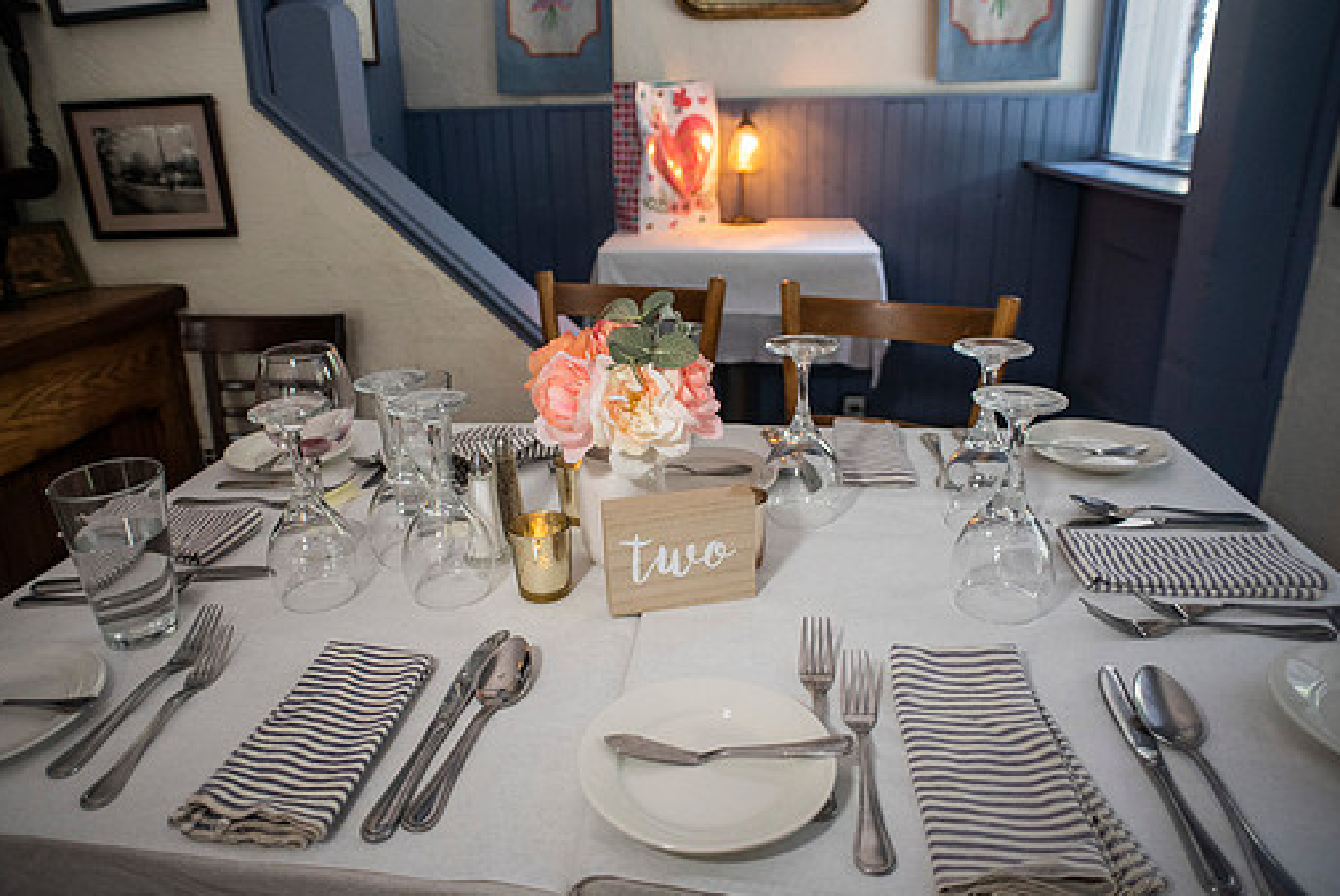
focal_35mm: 23
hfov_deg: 76.0
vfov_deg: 55.0
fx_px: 857
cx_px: 630
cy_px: 390
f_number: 2.8
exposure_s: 1/160
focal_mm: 20
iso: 1600
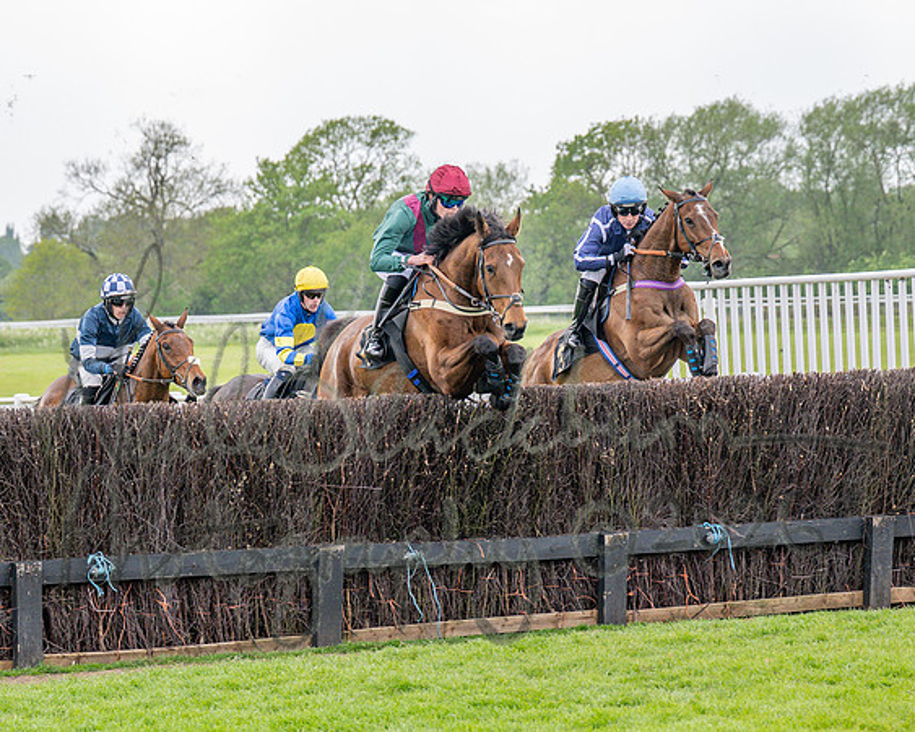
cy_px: 419
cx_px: 560
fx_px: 5615
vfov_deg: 7.5
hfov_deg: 9.3
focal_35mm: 207
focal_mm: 92
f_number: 4
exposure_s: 1/1000
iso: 400
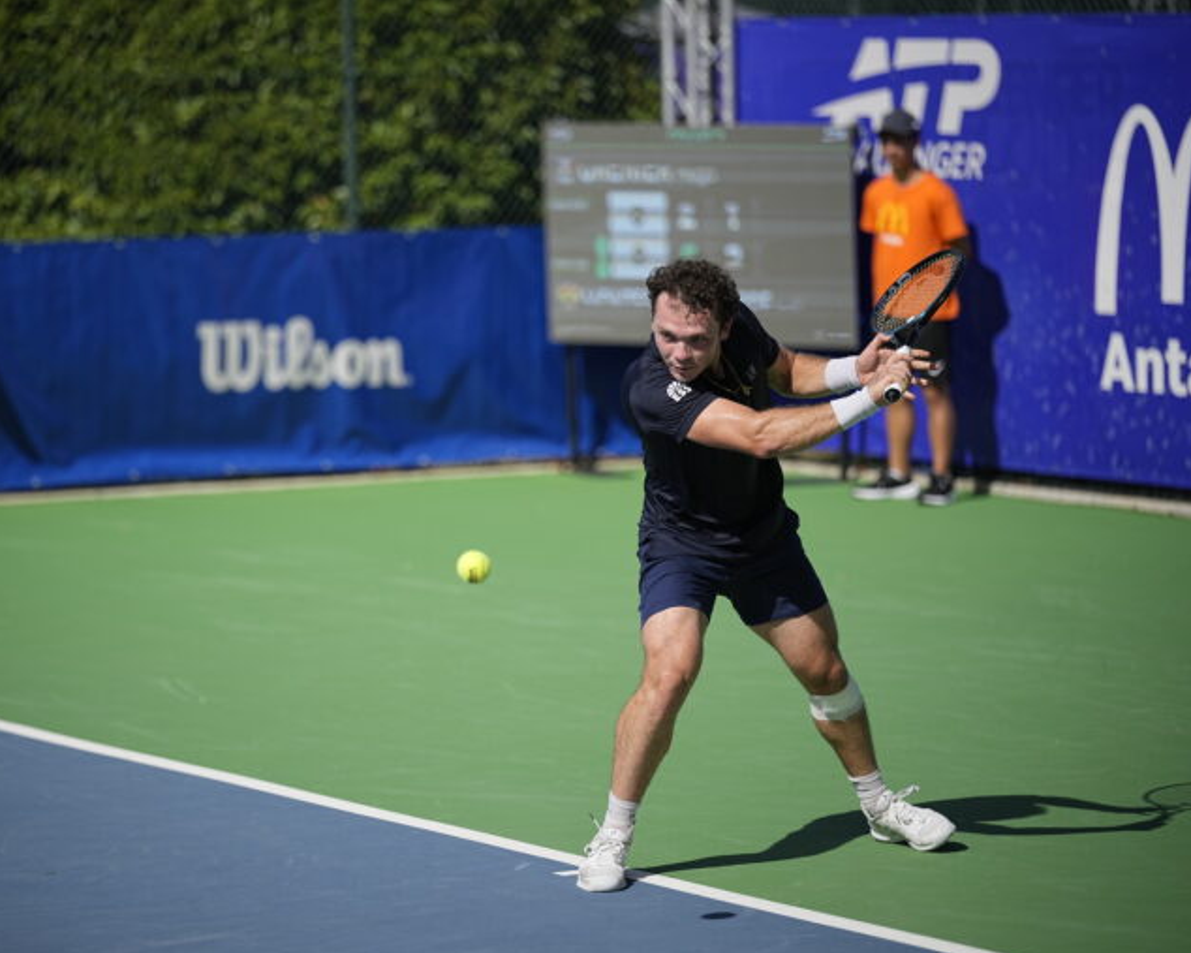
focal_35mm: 149
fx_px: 5251
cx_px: 530
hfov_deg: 12.9
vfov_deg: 10.4
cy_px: 479
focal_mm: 131
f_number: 2
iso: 250
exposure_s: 1/16000
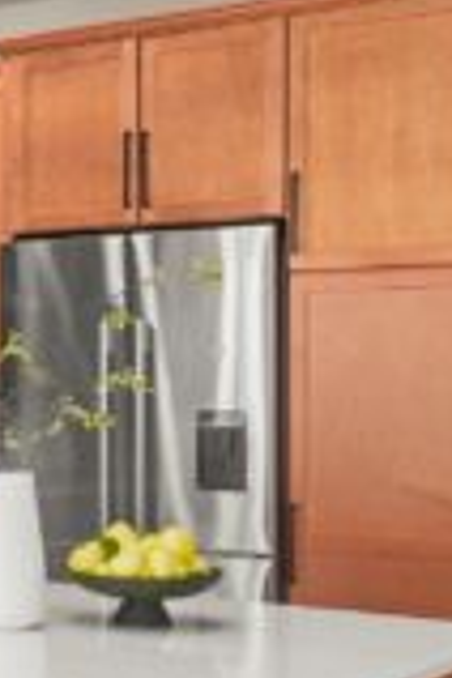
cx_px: -290
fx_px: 1563
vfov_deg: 24.5
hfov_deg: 14.9
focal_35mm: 83
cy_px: 386
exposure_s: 1/5
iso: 640
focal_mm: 33
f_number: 8
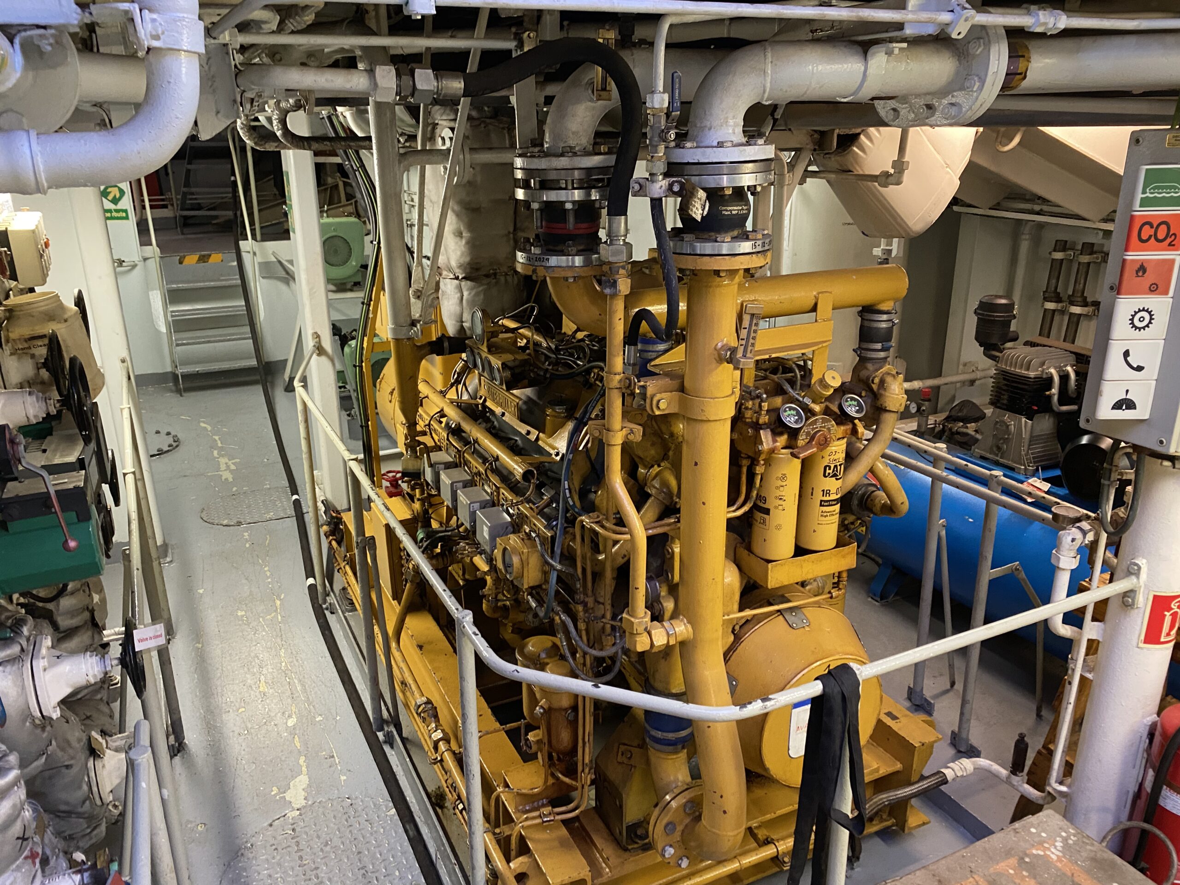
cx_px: 590
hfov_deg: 67.3
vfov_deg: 53.1
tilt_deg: -20.3
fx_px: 886
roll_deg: +0.4
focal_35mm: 26
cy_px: 442
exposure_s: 1/50
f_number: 1.8
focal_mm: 4.25
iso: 320
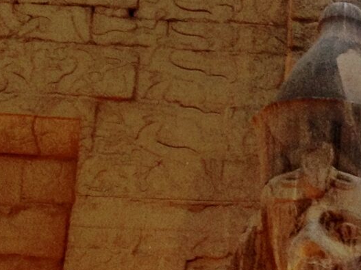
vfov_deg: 8.3
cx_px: 676
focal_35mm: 170
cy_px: 519
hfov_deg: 10.8
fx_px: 1772
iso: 50
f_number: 2.4
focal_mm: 4.28
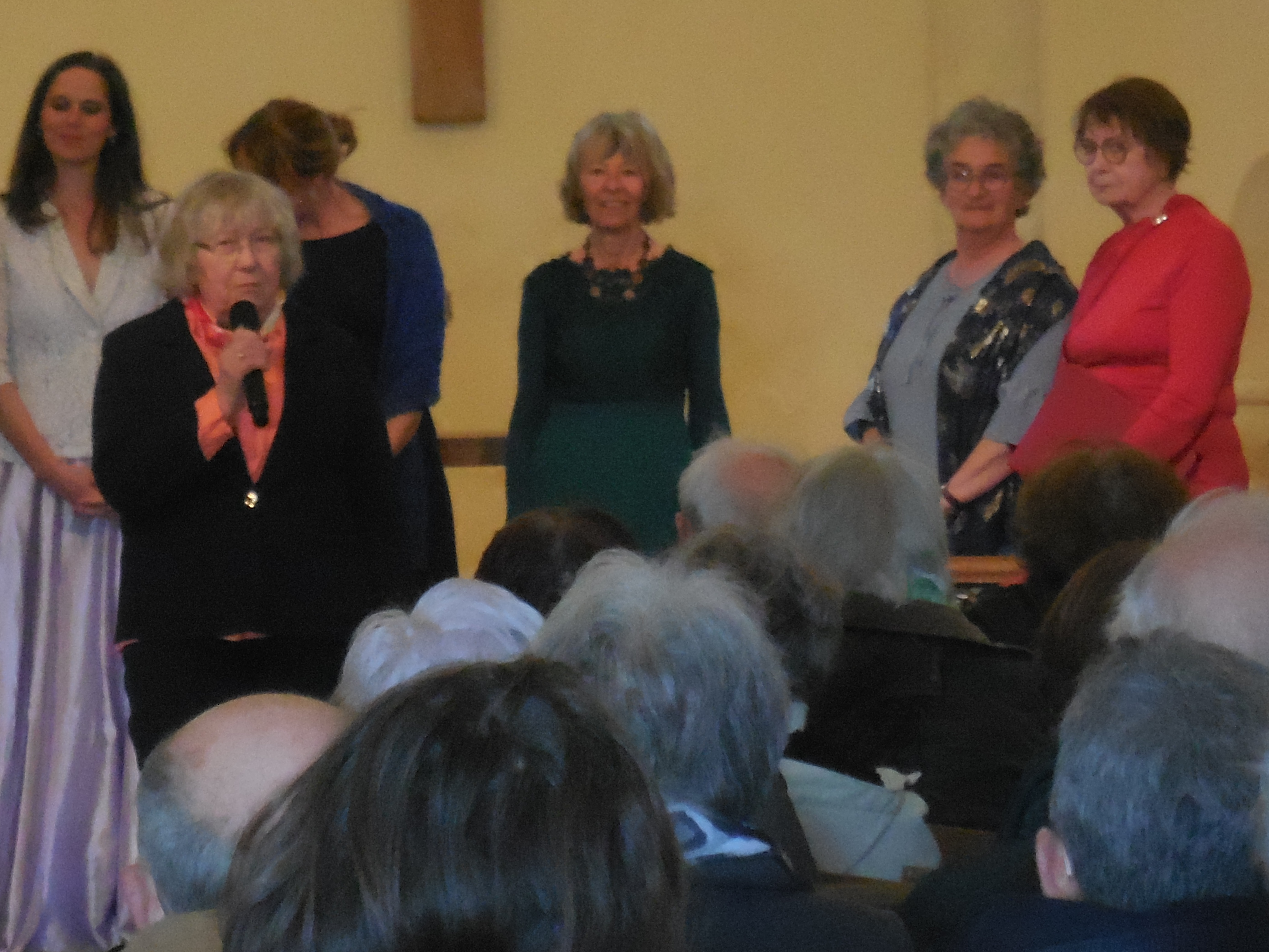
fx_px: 9055
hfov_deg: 8.0
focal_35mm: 247
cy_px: 182
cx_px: 252
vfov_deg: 6.0
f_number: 5.4
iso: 1250
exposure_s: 1/60
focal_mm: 26.8
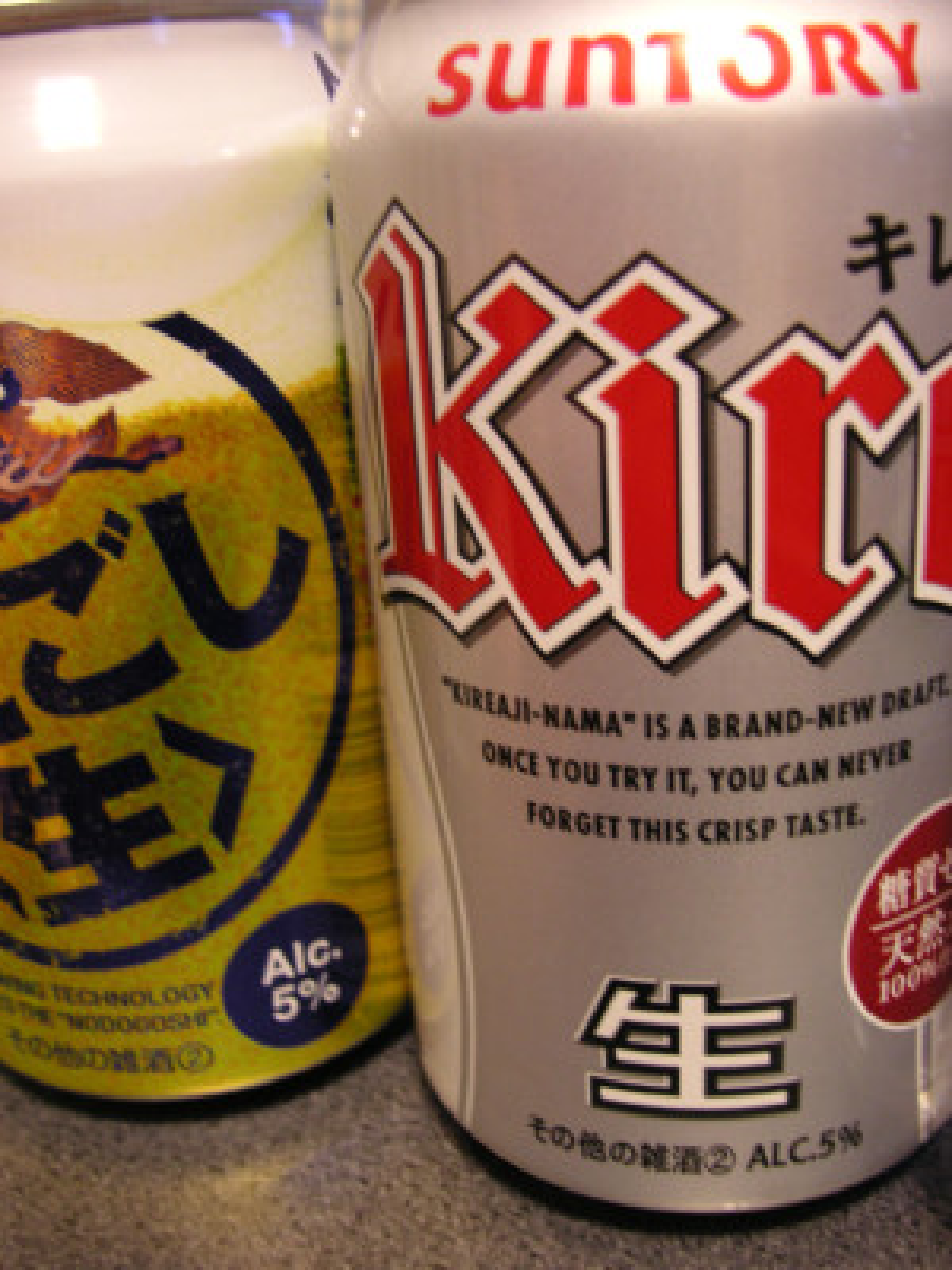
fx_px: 1357
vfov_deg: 50.1
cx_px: 476
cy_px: 635
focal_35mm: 37
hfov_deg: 38.7
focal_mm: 6.1
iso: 100
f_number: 2.8
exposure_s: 1/3
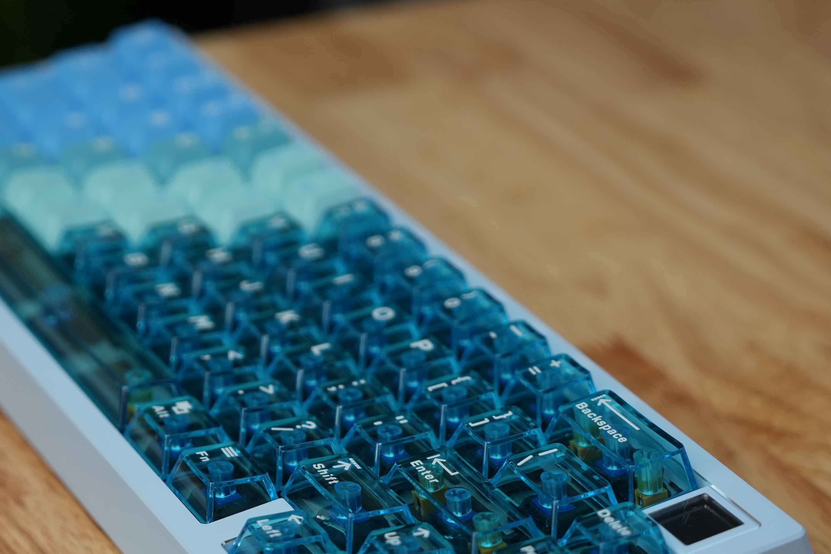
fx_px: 2735
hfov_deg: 17.2
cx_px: 292
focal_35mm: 118
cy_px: 391
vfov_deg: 11.6
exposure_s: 1/320
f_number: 2.8
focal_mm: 50.2
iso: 200
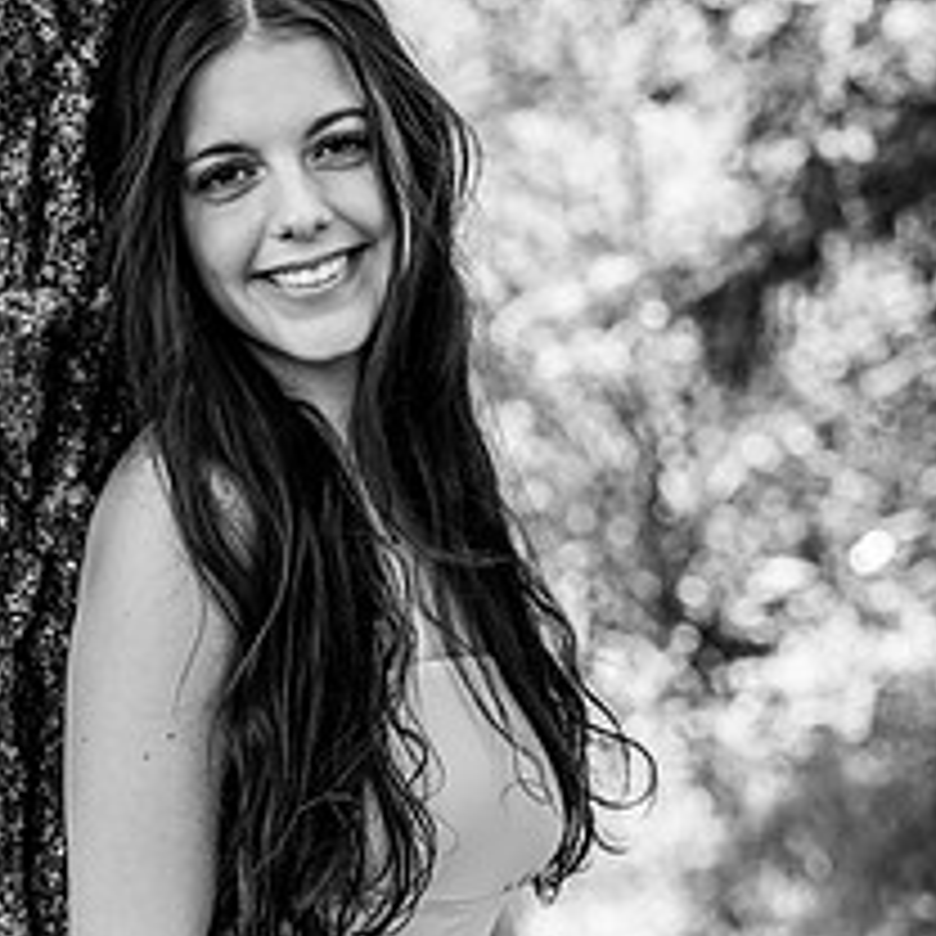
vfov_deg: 17.2
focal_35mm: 101
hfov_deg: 17.2
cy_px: 621
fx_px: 3090
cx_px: 338
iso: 125
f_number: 2.8
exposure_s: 1/250
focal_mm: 55
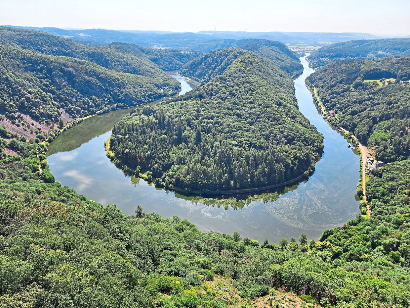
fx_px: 272
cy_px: 154
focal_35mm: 23
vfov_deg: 58.9
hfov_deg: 73.9
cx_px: 205
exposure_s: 1/880
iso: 12
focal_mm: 6.4
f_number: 1.8
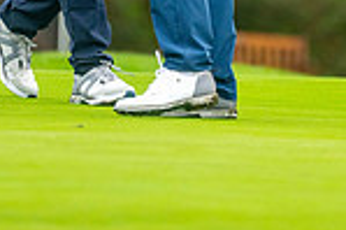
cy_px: -203
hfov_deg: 1.8
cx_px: 116
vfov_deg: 1.2
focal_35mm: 1170
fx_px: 11233
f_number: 4
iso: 800
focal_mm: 300
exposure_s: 1/1000
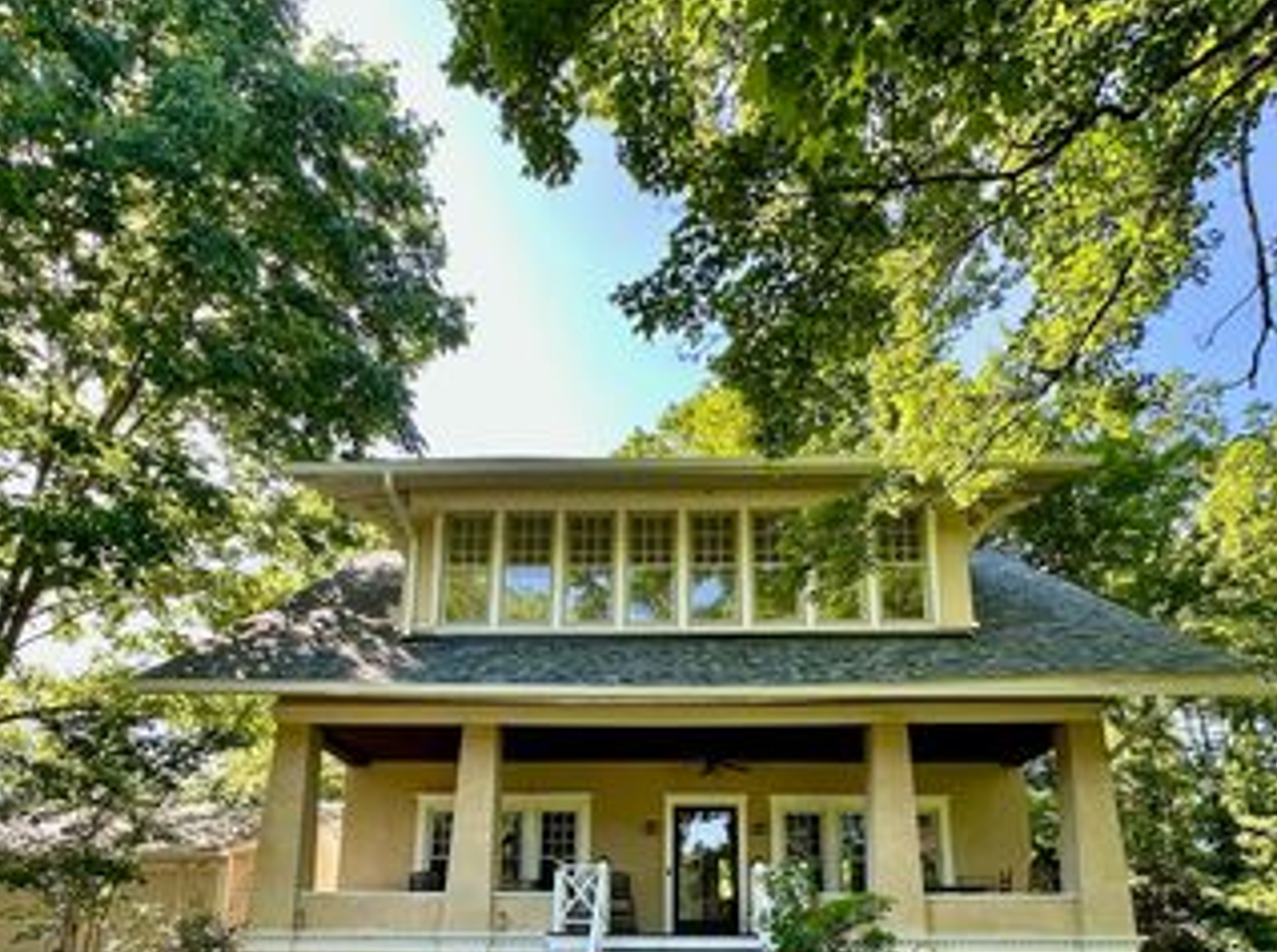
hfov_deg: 76.4
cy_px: 723
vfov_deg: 57.5
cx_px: 590
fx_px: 810
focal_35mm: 22
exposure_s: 1/133
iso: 40
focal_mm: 2.22
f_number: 2.2
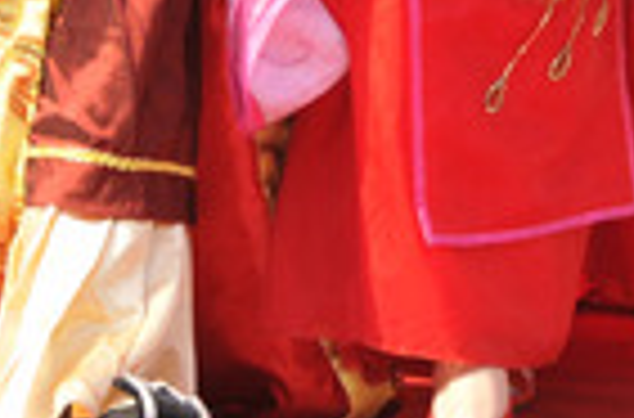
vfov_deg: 3.2
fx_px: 7477
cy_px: -582
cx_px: 396
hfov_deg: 4.9
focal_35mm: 426
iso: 200
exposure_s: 1/250
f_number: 5.6
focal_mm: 50
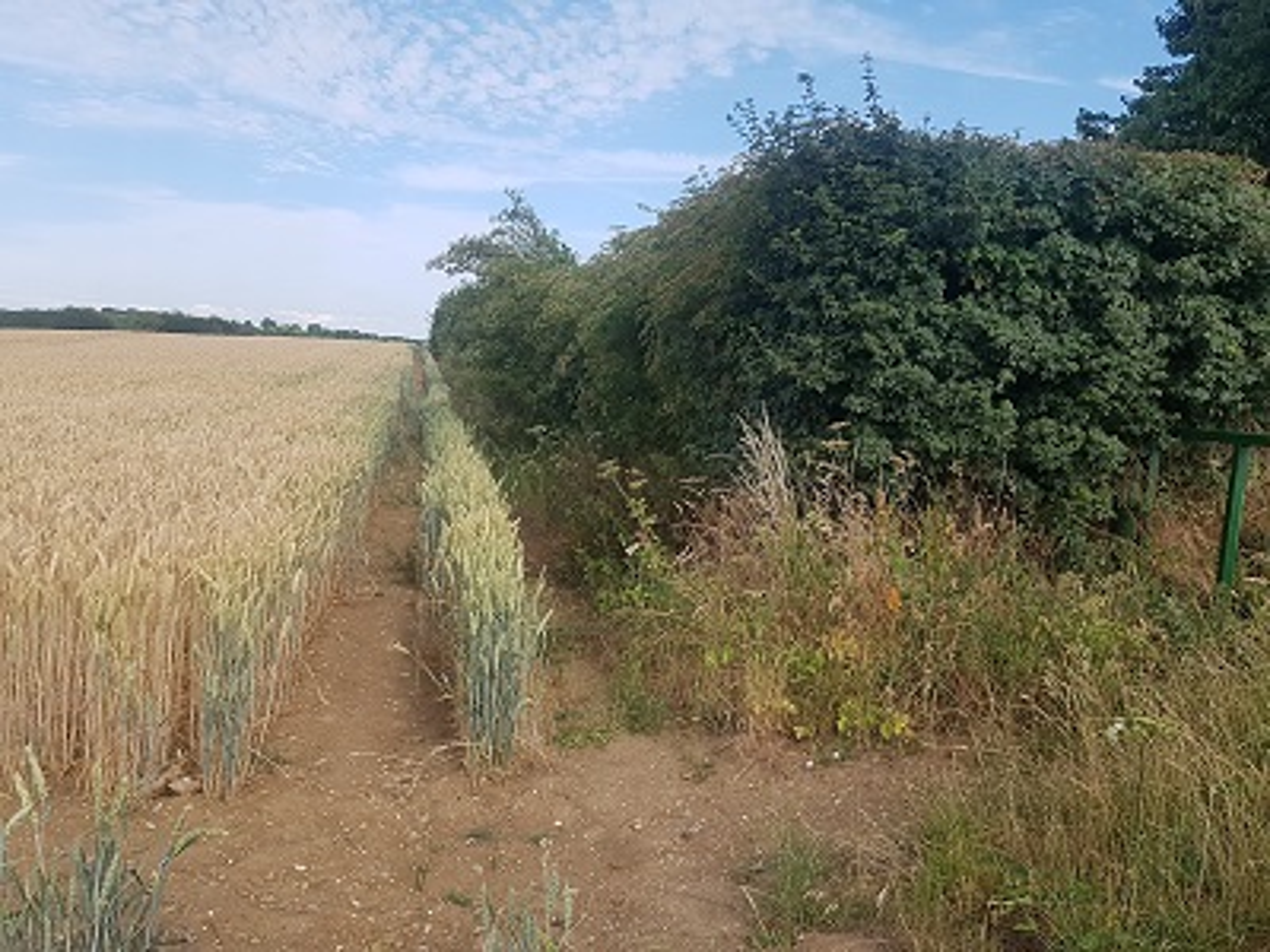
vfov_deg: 53.1
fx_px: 954
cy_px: 476
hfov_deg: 67.3
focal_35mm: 26
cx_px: 635
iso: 50
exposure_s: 1/1684
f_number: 1.7
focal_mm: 4.2
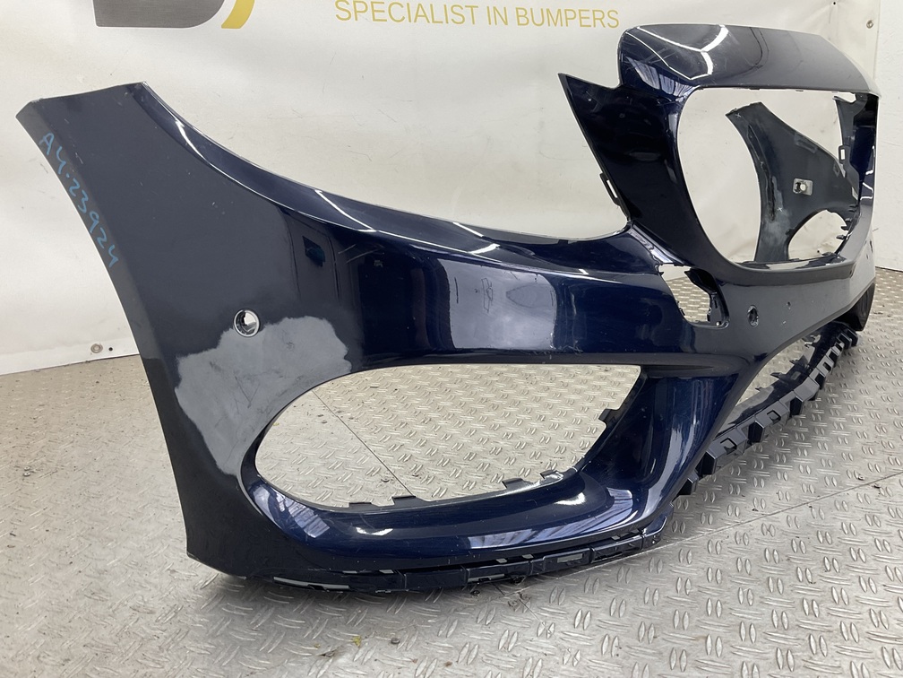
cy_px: 339
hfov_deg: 61.7
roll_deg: -1.0
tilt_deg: -16.5
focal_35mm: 29
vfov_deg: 48.2
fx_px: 756
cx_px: 452
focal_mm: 3
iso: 40
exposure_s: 1/120
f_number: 1.8
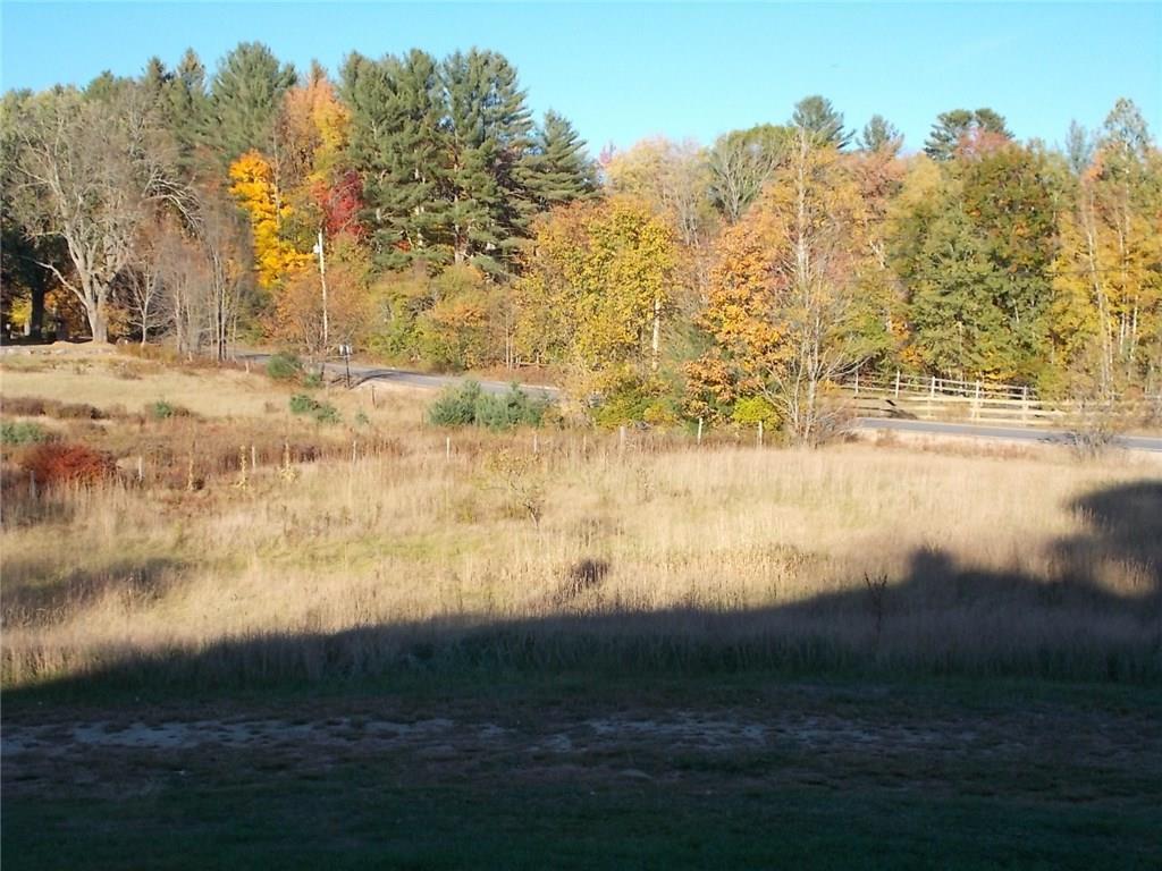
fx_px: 1678
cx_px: 581
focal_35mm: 50
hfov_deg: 38.2
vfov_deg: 29.1
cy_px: 436
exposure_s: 1/250
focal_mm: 9
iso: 80
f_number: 4.5
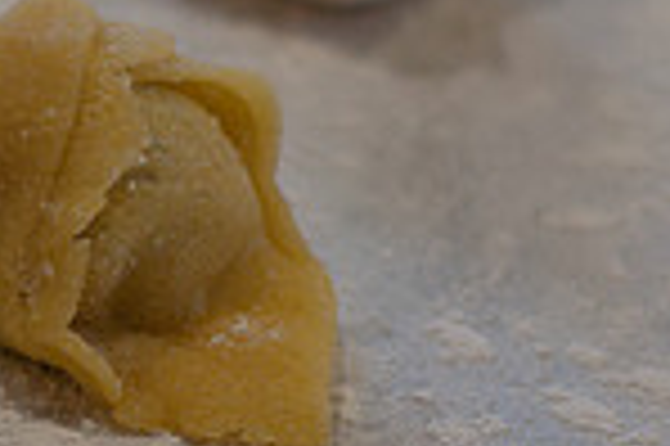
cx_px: -103
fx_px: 5428
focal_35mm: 292
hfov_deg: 7.0
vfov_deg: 4.7
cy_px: 385
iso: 800
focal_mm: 50
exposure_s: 1/180
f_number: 2.8
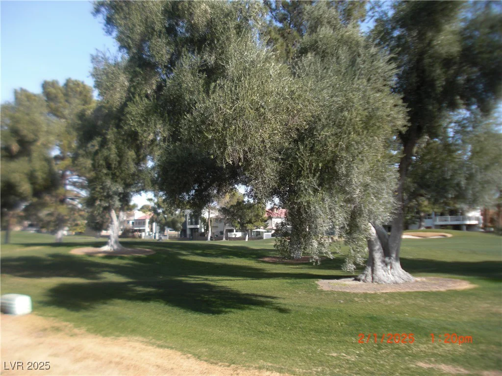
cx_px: 251
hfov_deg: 51.4
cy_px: 188
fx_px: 522
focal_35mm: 36
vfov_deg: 39.7
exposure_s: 1/500
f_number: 2.8
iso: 50
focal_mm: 6.3
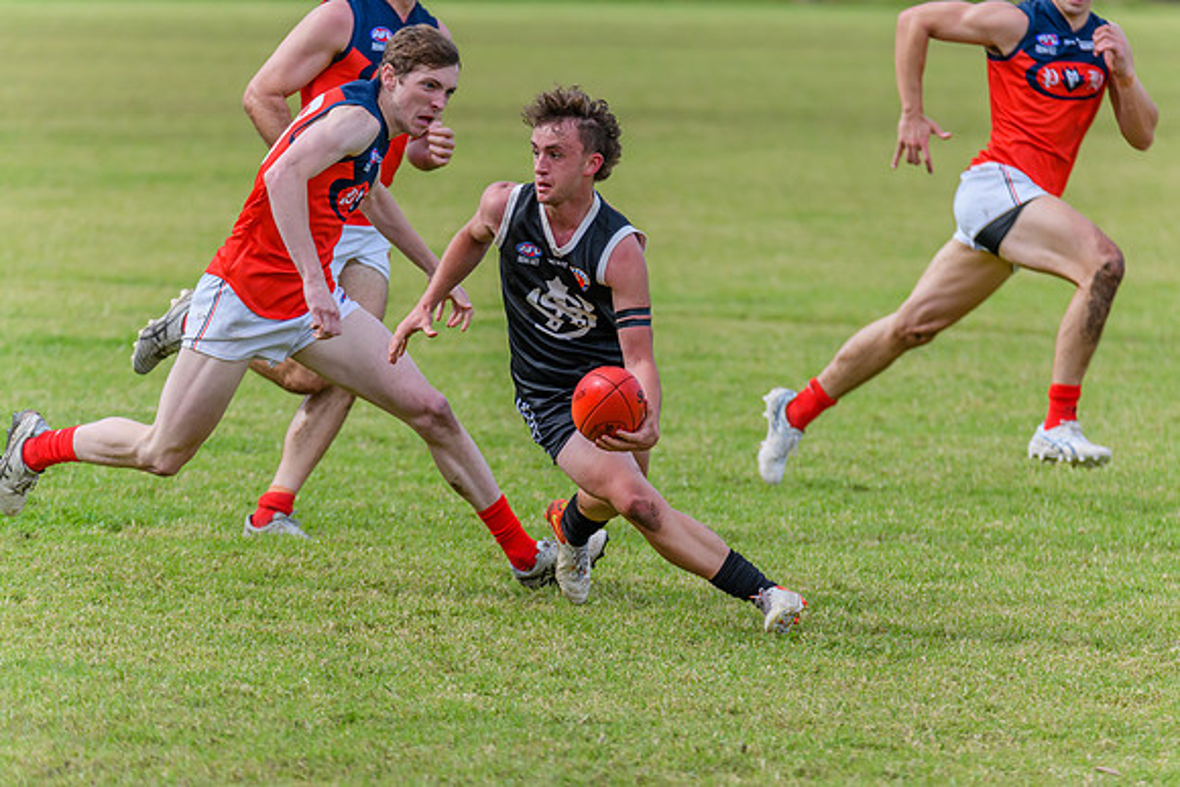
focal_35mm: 391
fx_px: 12829
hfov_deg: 5.3
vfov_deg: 3.5
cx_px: 637
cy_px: 420
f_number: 6
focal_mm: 360
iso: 900
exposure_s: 1/2000
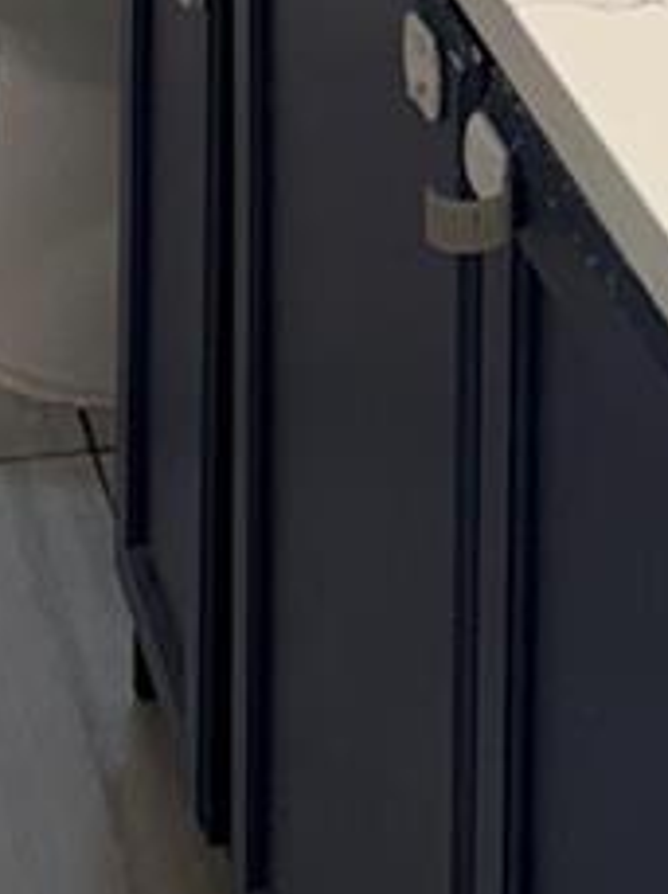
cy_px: -1074
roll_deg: +1.9
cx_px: -137
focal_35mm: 126
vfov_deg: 12.9
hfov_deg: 11.5
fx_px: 3251
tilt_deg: -9.2
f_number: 1.78
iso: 100
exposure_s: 1/120
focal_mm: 6.76
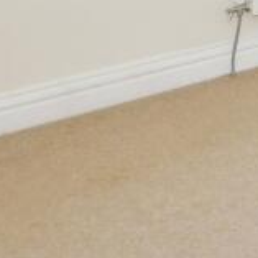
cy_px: -205
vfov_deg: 17.2
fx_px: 700
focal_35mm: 83
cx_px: 597
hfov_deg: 14.6
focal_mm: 10
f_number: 8
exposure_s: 1/200
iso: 400
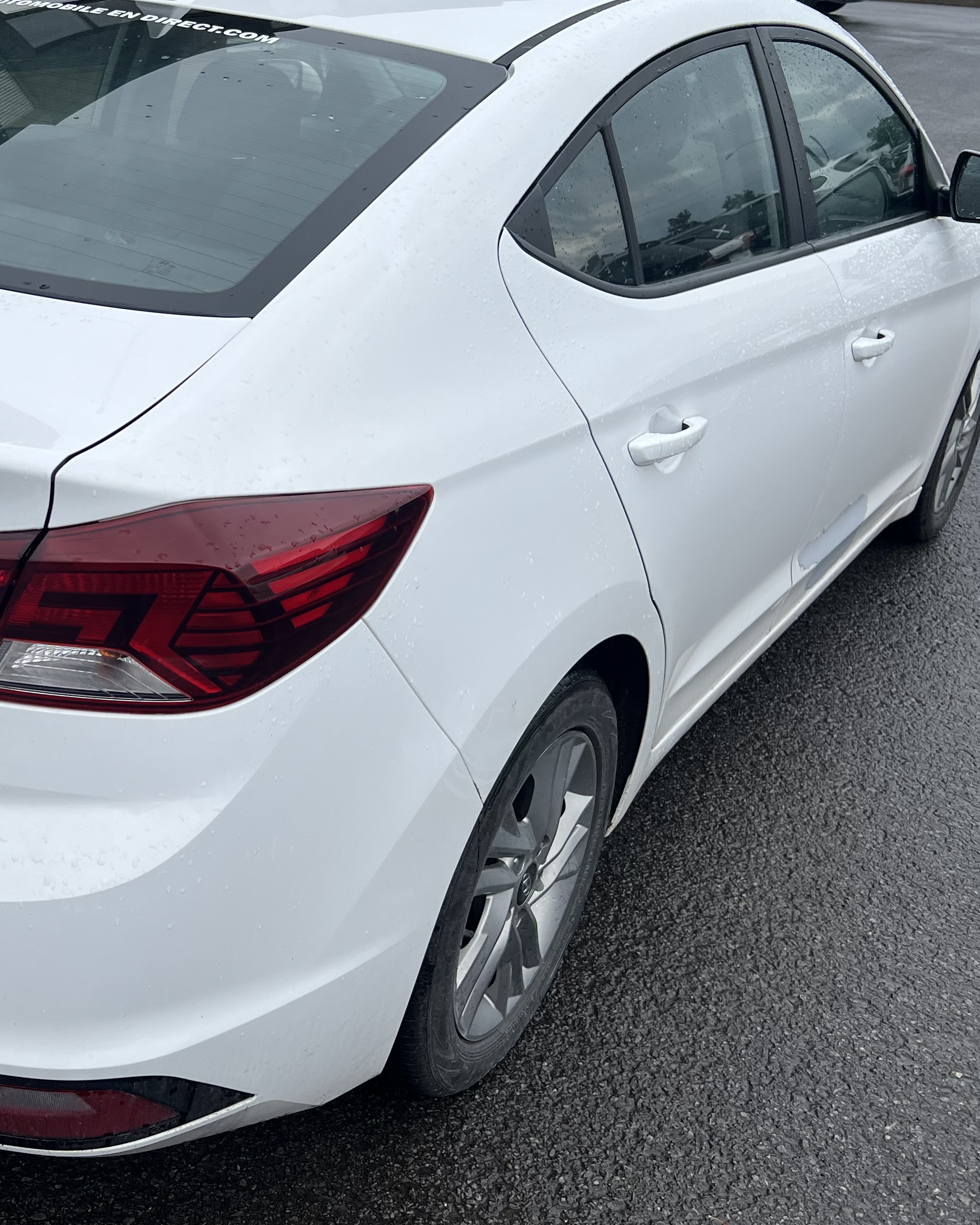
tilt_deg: -21.3
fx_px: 1559
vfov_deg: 42.8
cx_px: 136
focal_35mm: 43
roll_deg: -3.2
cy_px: 536
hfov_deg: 33.4
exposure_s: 1/2083
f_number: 1.5
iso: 50
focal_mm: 5.7
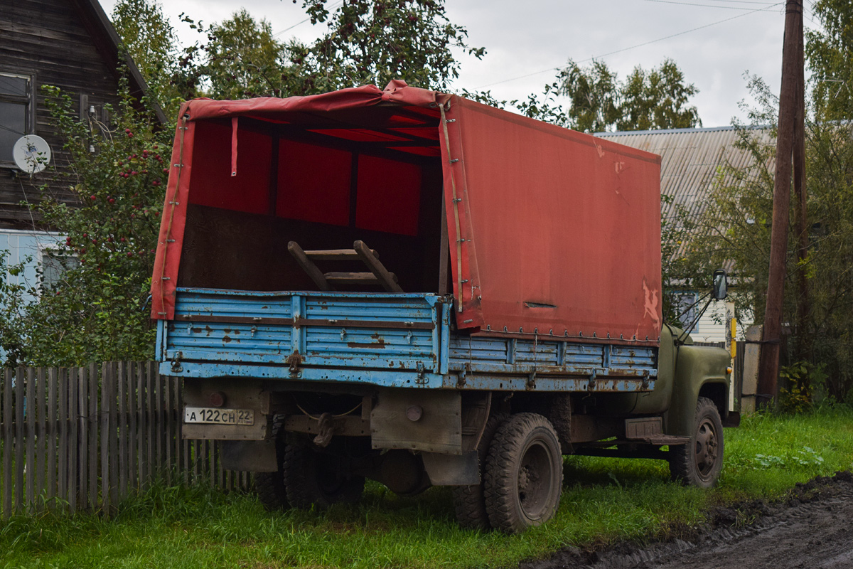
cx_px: 426
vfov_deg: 18.9
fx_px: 1706
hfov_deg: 28.1
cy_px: 284
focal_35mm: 72
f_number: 5.6
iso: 400
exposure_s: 1/500
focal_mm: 48
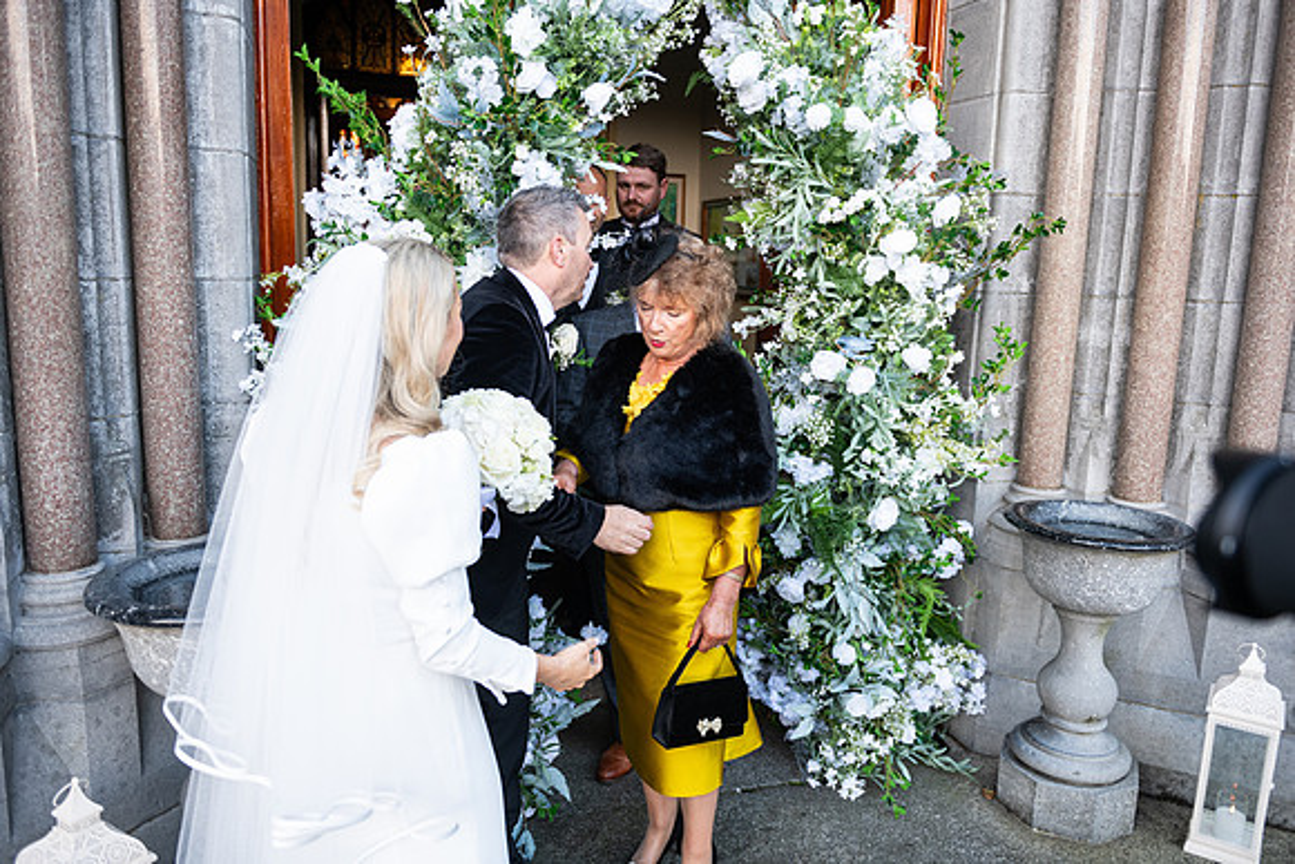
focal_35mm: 27
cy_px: 432
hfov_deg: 67.4
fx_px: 971
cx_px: 648
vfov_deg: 48.0
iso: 500
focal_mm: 27
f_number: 3.5
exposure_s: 1/320
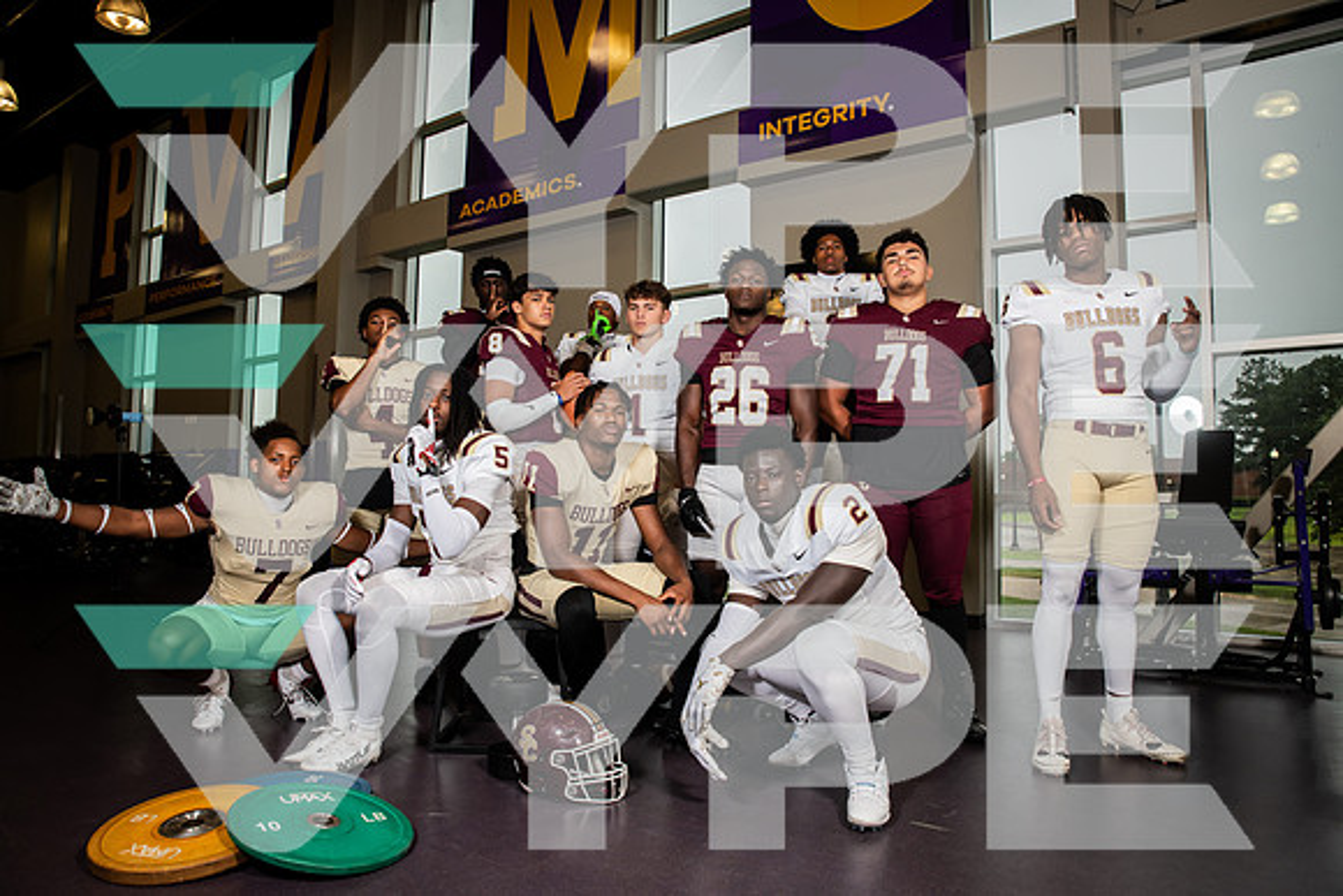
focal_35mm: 24
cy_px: 448
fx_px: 896
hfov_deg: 73.7
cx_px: 672
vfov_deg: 53.2
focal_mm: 24
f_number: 5.6
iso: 500
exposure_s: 1/250
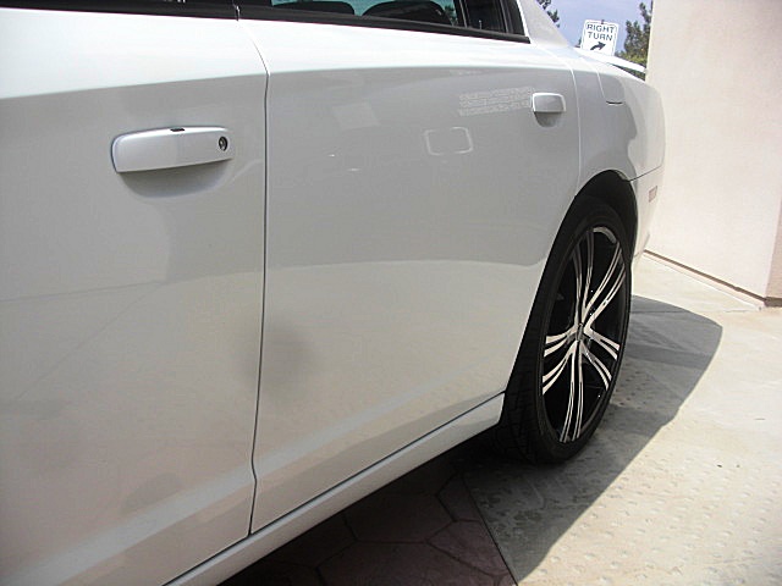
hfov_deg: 51.4
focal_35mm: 36
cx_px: 391
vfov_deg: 39.7
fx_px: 813
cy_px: 293
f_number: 7.9
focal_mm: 6.3
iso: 50
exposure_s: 1/125
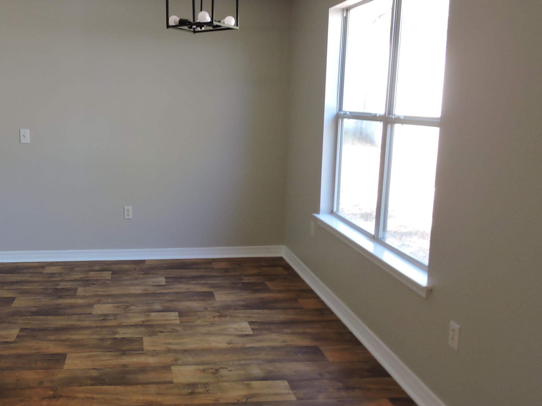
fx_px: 548
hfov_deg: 51.2
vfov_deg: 40.7
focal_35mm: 35
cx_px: 160
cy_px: 204
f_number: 3.3
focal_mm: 4.3
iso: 250
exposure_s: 1/30
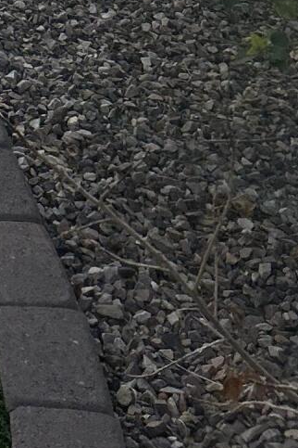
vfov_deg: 14.8
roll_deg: +1.3
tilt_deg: -5.8
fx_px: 1391
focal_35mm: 112
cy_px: -467
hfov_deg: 10.6
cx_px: -393
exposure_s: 1/5587
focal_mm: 5.7
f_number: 1.5
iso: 50
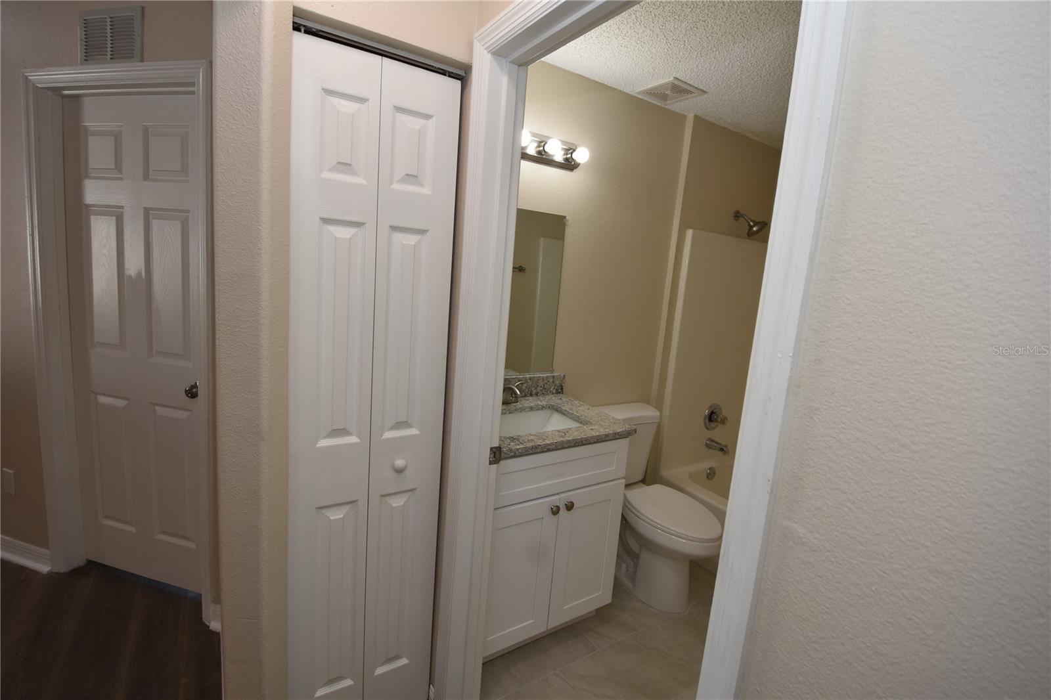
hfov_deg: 100.4
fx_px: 438
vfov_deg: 77.3
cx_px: 526
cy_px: 350
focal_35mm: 15
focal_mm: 10
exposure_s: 1/60
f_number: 4
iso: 200
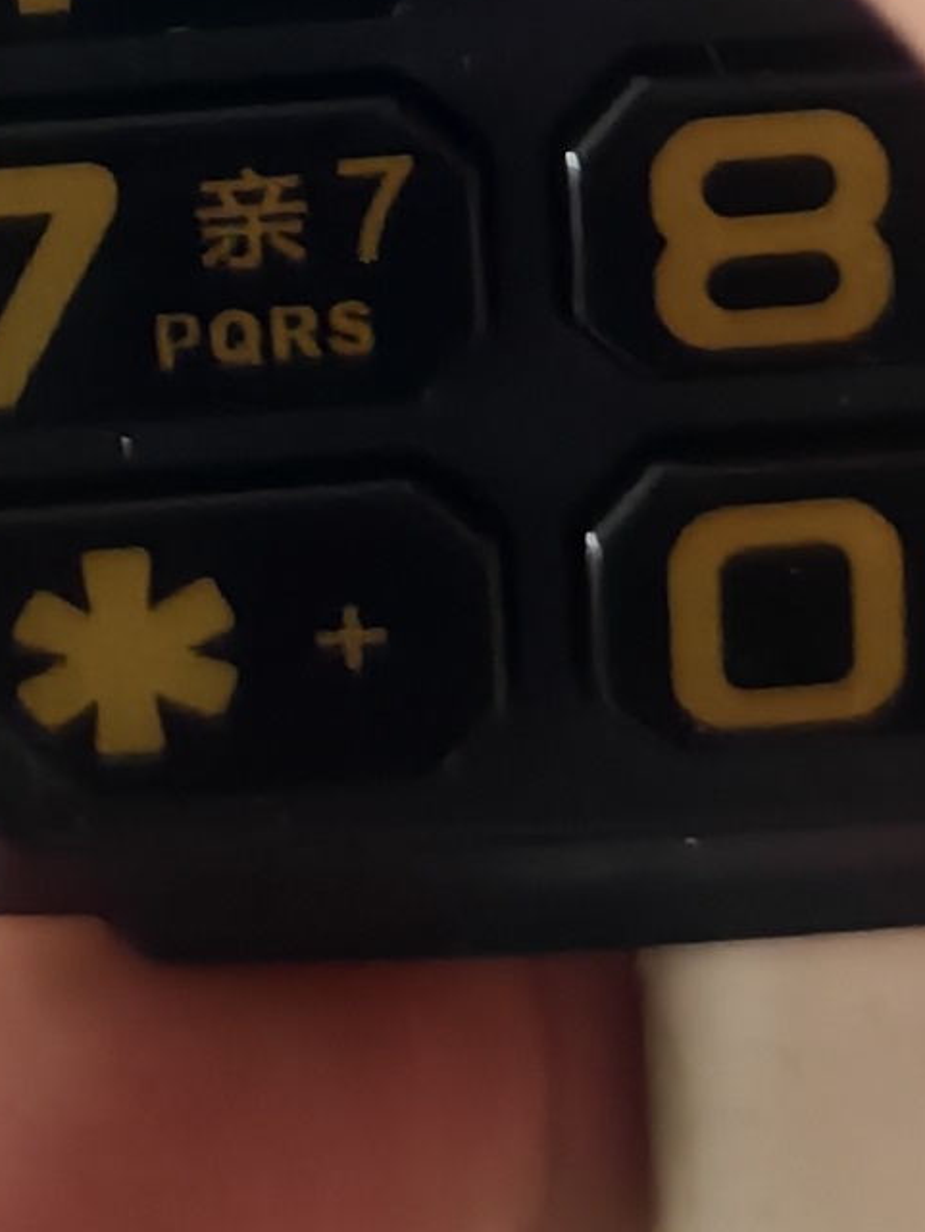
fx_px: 5236
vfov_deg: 11.5
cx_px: 252
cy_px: -1520
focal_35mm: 147
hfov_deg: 10.1
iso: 292
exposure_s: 1/50
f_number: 1.88
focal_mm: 5.56
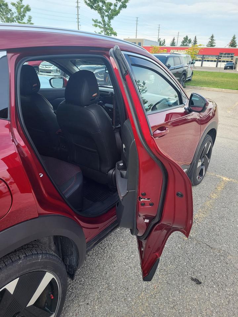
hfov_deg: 53.1
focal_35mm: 26
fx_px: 238
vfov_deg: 67.3
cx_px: 119
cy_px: 158
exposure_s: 1/277
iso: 40
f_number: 1.8
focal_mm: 5.4
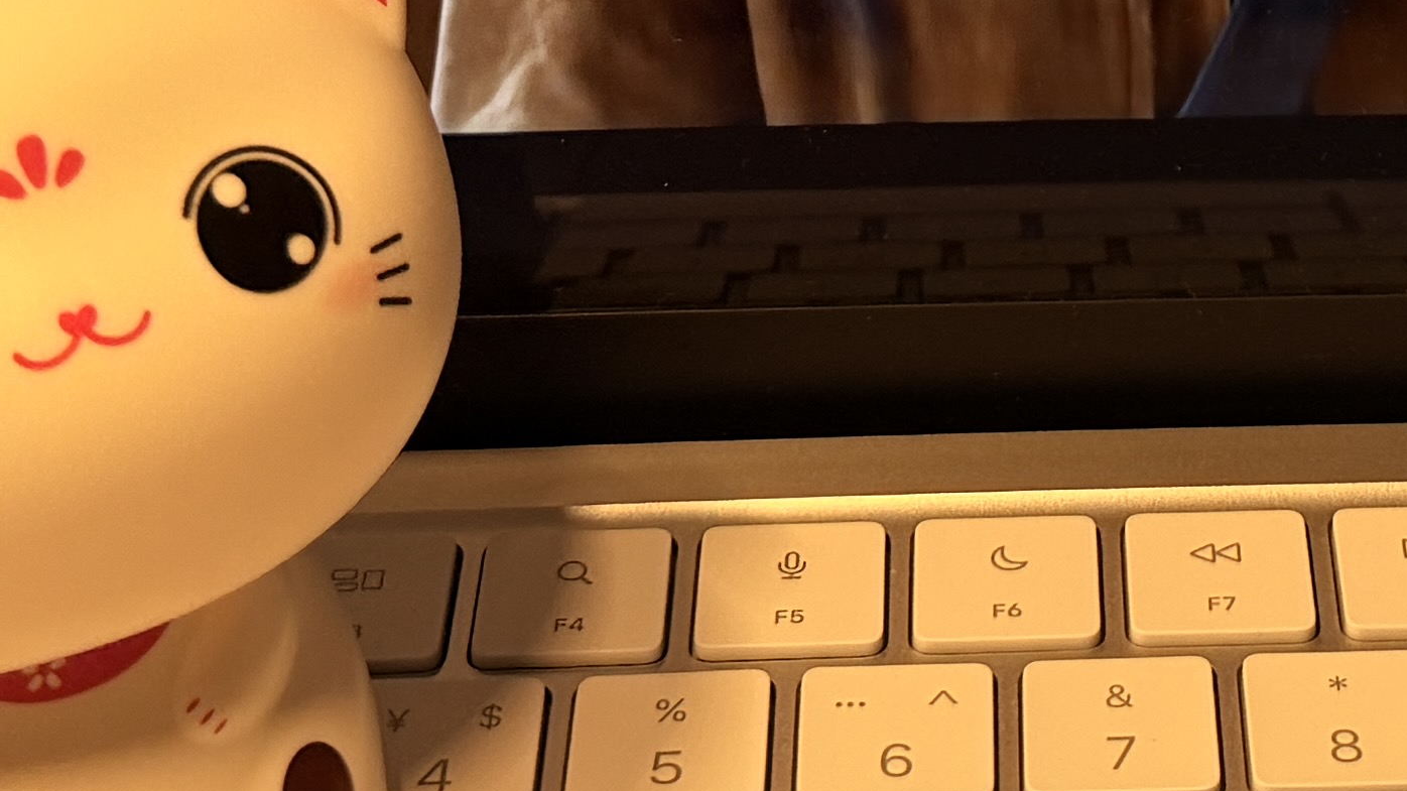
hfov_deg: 19.6
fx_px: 3992
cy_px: -681
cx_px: 1314
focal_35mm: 107
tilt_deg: -23.5
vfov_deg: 10.6
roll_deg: -1.9
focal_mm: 6.76
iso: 125
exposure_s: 1/121
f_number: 1.78
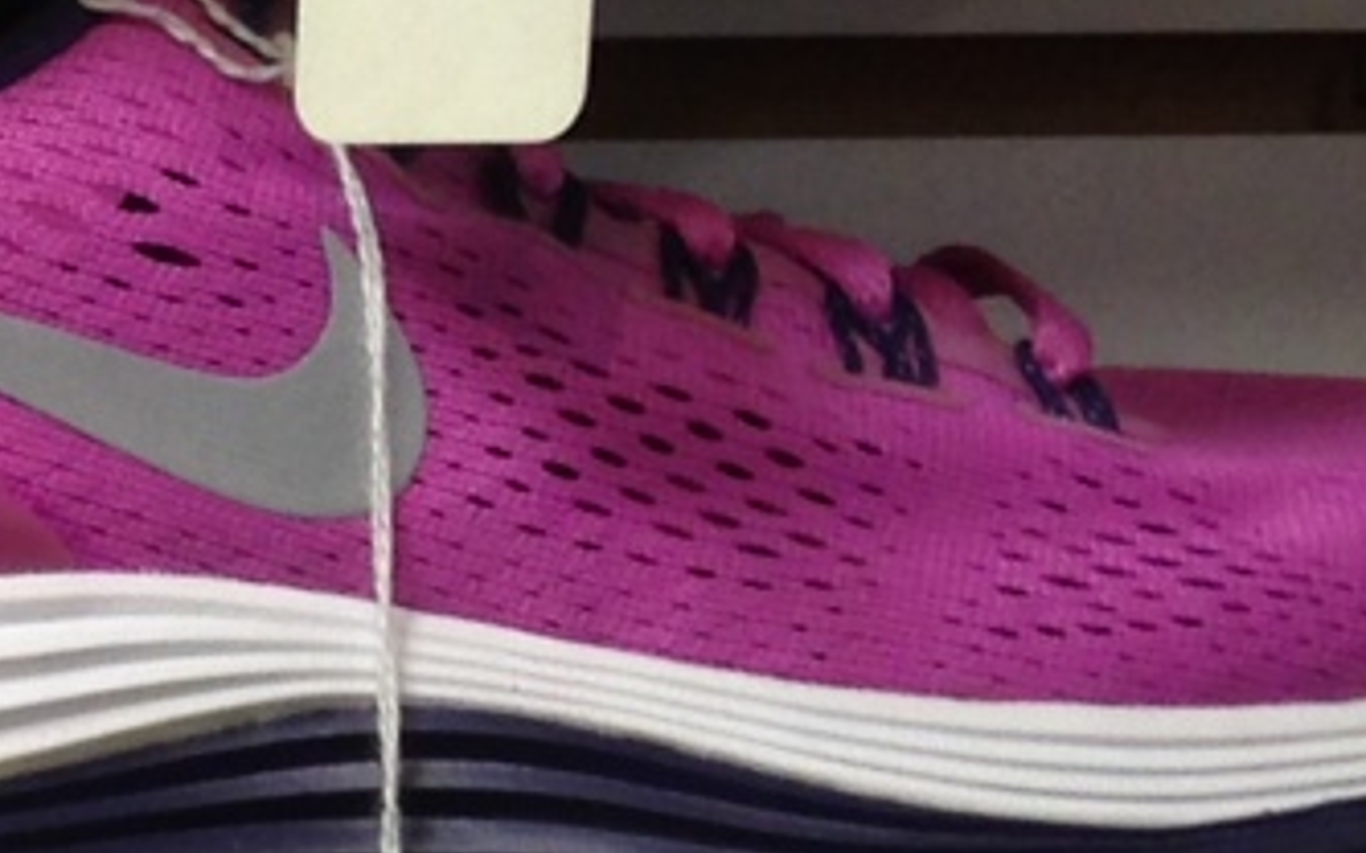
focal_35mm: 215
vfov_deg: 6.1
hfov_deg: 9.2
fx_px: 8003
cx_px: -1341
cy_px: 566
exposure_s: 1/30
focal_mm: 4.12
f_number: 2.4
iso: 50
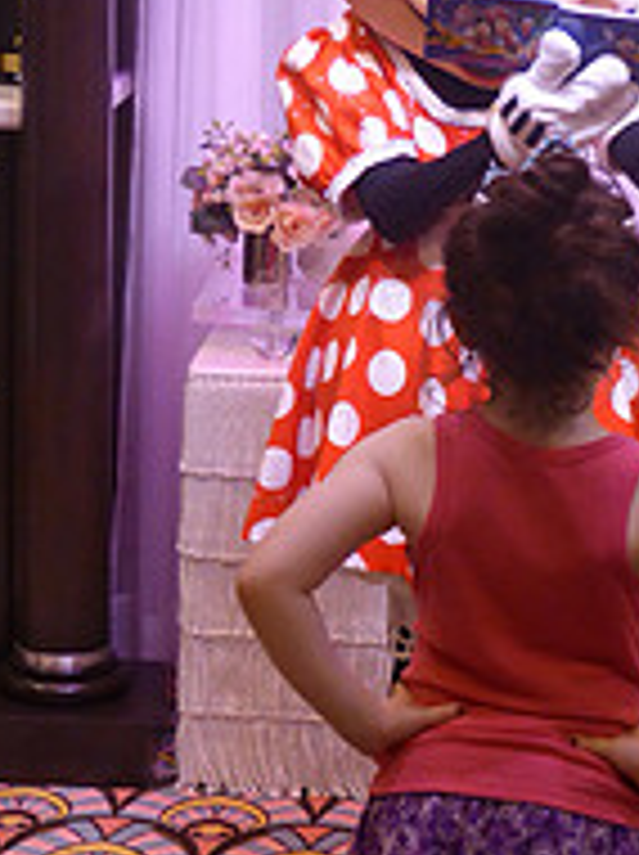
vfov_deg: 19.3
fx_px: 2516
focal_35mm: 102
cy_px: 446
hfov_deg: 14.4
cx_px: 515
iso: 400
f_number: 3.9
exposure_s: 1/30
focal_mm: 7.4
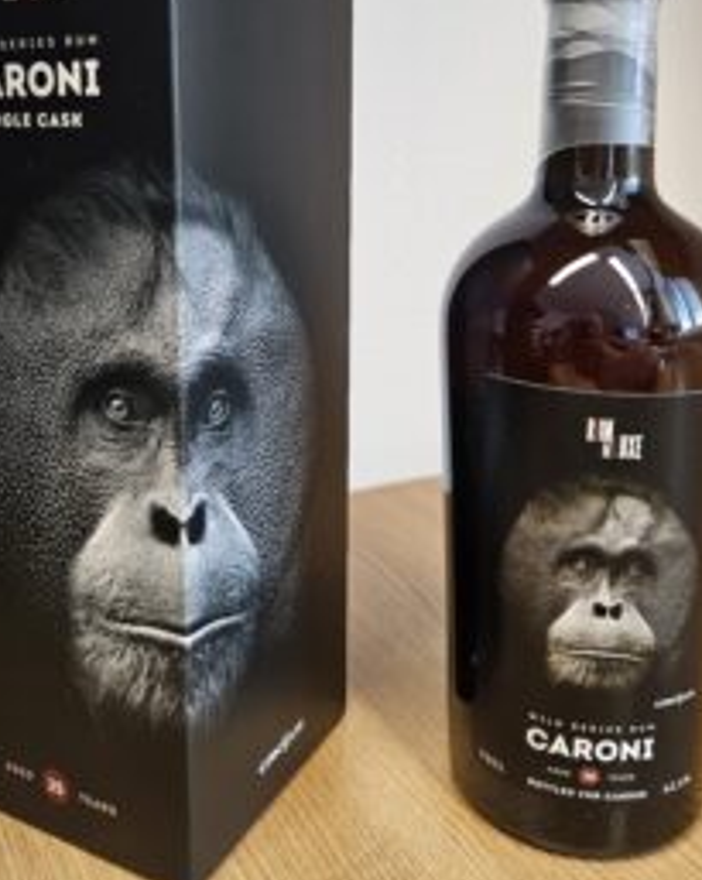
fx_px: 911
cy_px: 277
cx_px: 349
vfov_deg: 50.4
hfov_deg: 42.2
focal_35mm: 35
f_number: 1.8
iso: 320
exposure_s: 1/100
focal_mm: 5.4
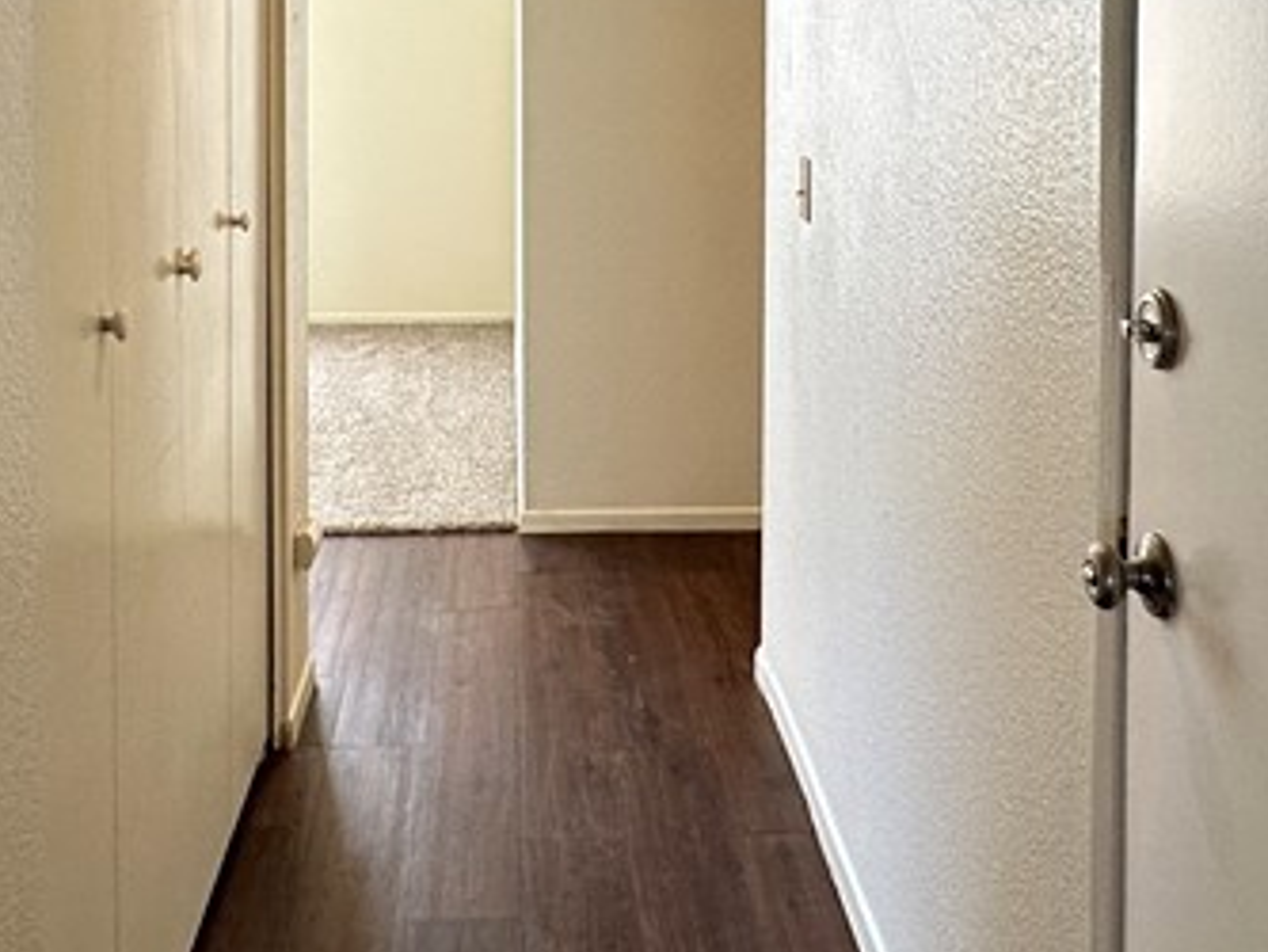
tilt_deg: -2.6
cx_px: 567
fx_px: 1576
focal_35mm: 43
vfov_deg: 31.8
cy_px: 69
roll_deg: -0.4
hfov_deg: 43.8
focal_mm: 2.22
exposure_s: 1/120
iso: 80
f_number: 2.2
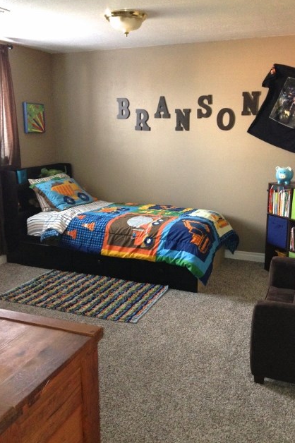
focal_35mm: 35
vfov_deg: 54.5
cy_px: 218
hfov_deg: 37.8
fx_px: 431
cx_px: 154
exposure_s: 1/16
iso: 320
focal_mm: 4.12
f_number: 2.4
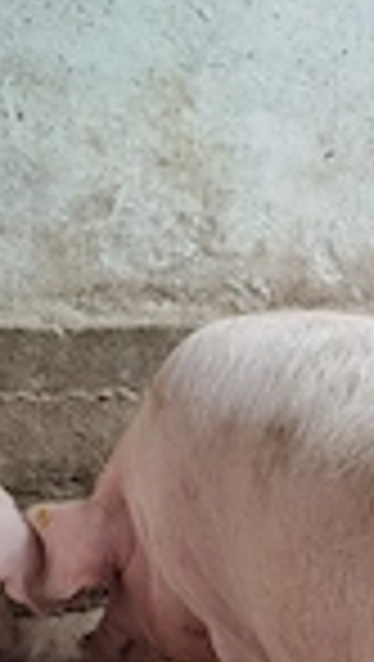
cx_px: 446
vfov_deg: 27.1
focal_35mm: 74
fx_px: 1301
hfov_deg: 15.8
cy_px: 648
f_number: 1.8
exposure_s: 1/120
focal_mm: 4.65
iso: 50
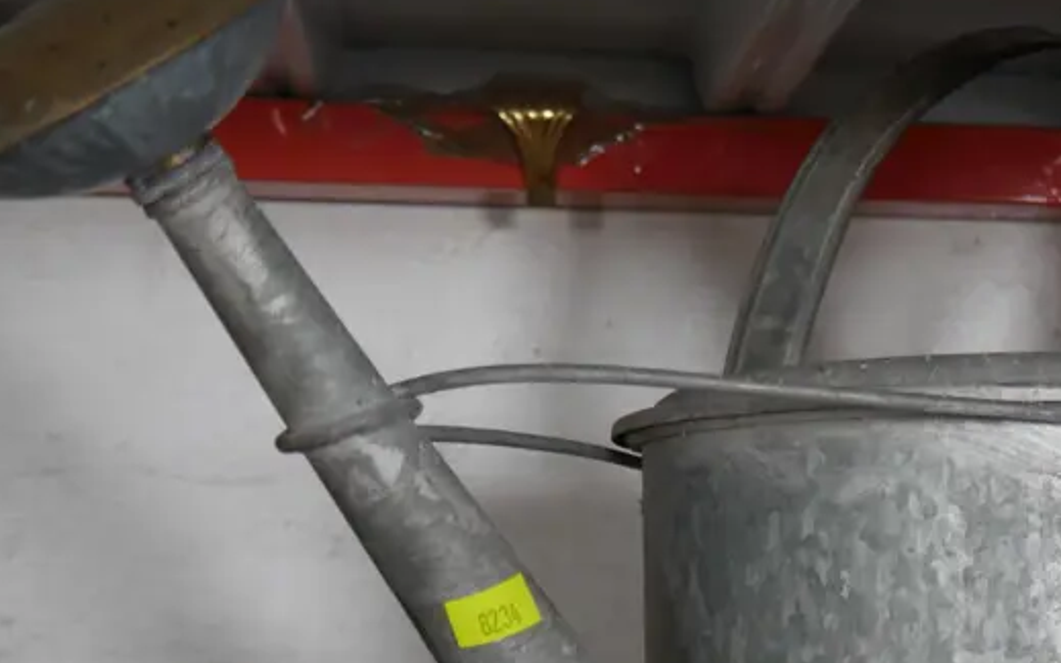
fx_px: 1937
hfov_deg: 29.6
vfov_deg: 19.0
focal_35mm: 67
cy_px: 605
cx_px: 924
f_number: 3.6
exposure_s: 1/60
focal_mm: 16
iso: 400
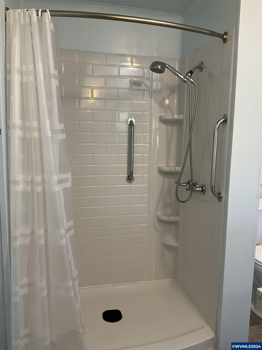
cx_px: 131
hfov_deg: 48.2
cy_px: 175
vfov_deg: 61.7
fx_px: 293
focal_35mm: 29
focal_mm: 3
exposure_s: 1/60
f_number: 1.8
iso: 80
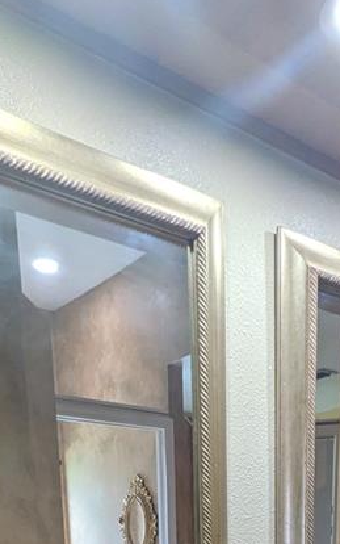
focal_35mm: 43
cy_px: 717
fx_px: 637
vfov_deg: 33.2
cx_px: 203
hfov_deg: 29.8
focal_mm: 1.83
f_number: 2.2
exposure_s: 1/40
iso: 130
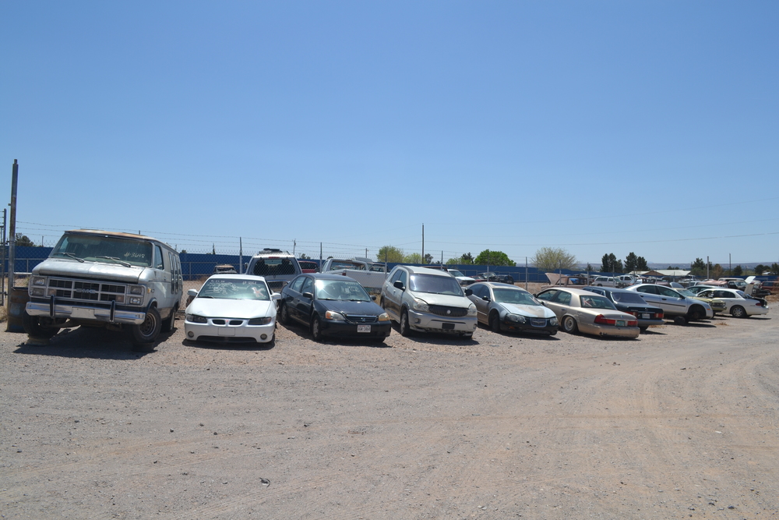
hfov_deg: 67.4
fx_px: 584
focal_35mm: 27
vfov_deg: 47.9
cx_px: 390
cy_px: 260
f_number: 9
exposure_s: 1/320
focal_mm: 18
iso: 100
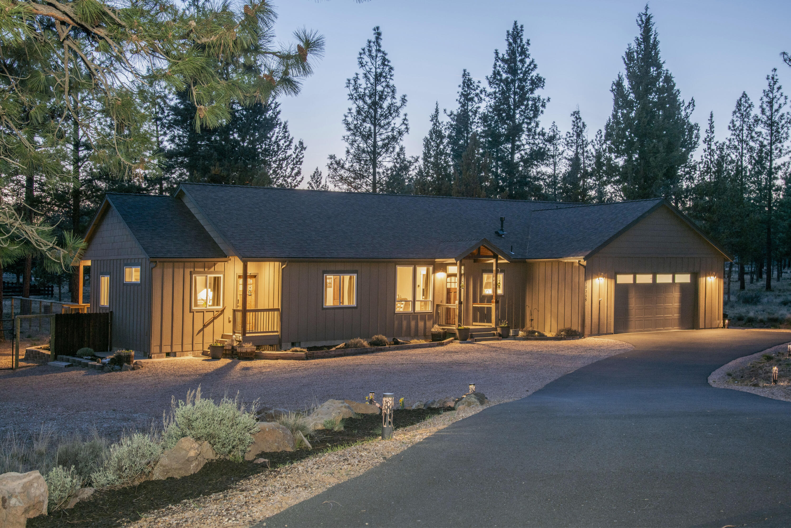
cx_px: 396
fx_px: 967
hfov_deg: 44.5
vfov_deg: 30.5
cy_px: 264
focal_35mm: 44
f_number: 8
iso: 200
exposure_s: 4
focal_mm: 44
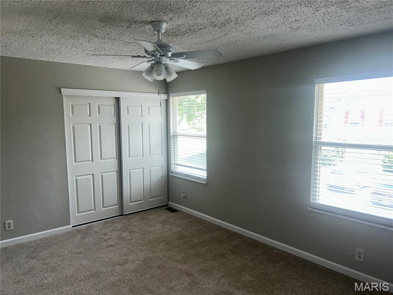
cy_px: 148
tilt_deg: -7.0
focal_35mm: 26
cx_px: 196
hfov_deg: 67.3
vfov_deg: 53.1
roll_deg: +0.8
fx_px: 295
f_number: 1.5
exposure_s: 1/199
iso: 40
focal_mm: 5.7
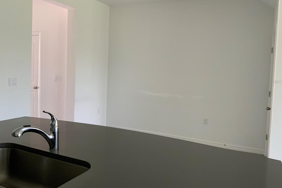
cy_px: 82
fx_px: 243
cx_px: 143
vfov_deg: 42.2
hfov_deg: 60.3
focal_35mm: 31
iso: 80
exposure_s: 1/60
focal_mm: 3
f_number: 1.8
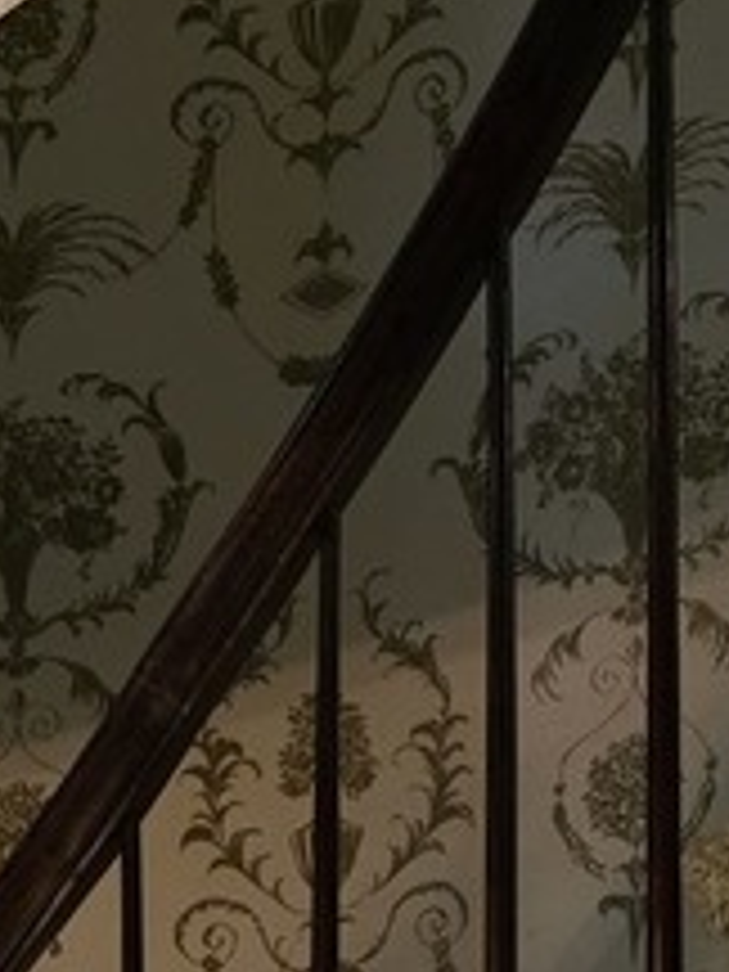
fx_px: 3229
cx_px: 333
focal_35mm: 115
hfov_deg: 12.9
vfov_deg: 14.4
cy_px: 1899
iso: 800
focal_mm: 6.3
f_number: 1.7
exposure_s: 1/120
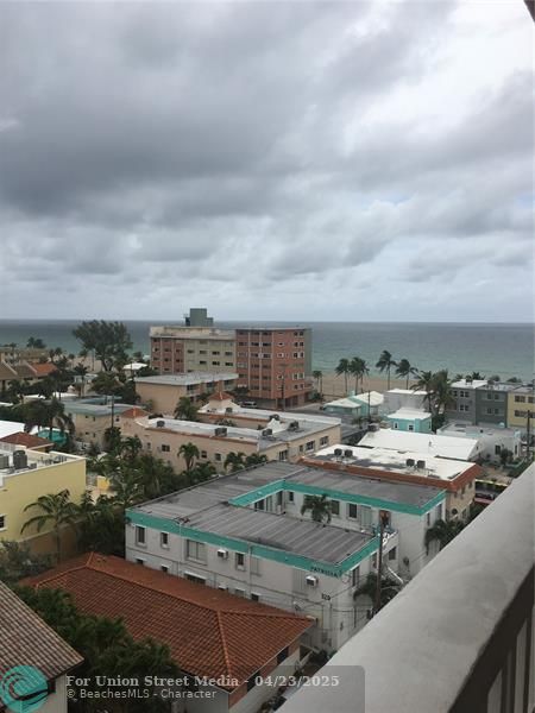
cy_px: 356
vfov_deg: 61.7
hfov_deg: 48.2
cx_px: 268
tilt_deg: -4.0
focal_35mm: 29
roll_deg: -0.6
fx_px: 598
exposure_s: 1/1923
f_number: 2.2
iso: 25
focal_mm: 4.15
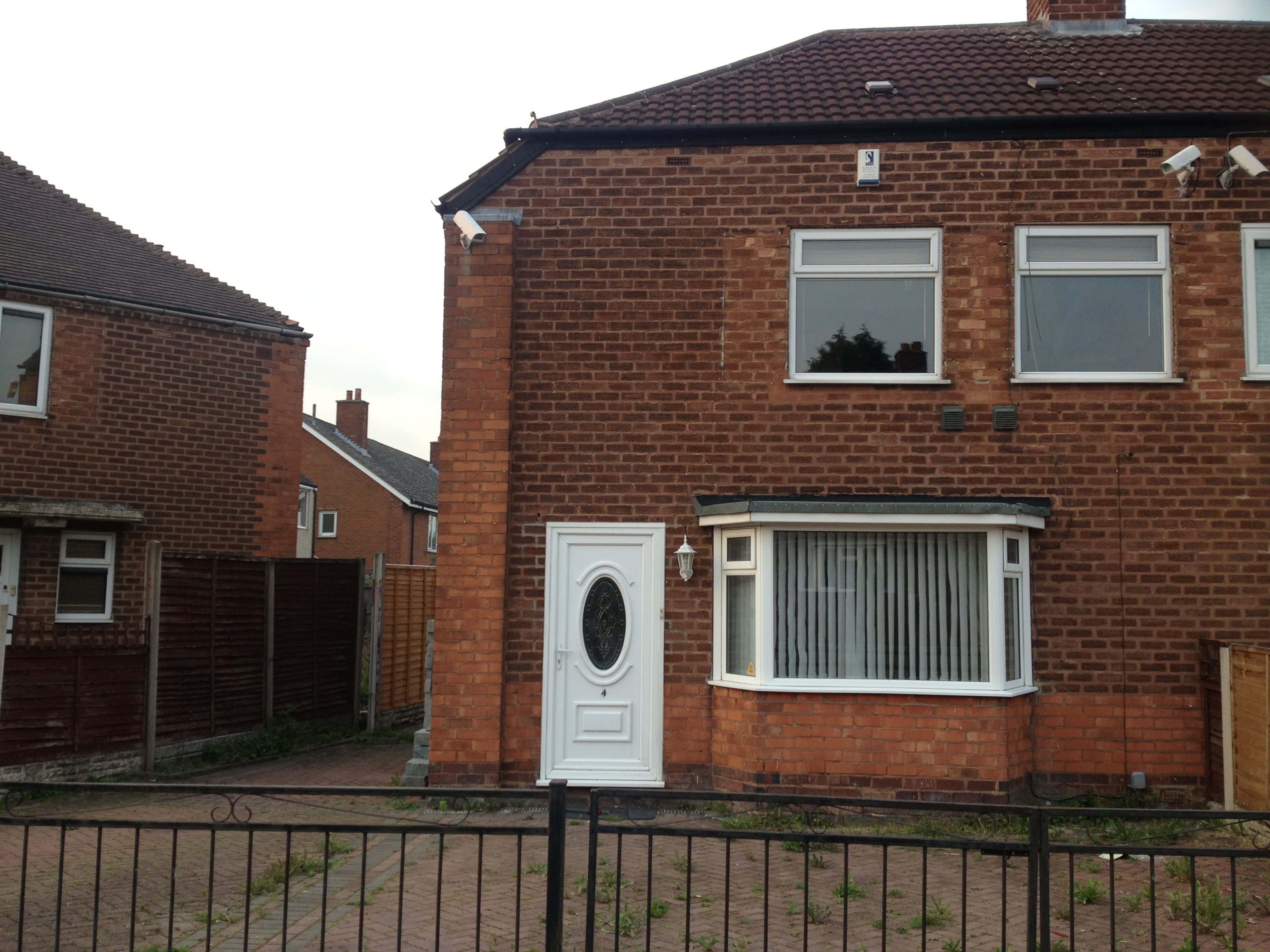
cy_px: 476
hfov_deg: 52.6
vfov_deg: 40.7
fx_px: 1284
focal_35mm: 35
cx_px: 635
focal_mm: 4.28
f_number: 2.4
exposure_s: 1/221
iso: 50
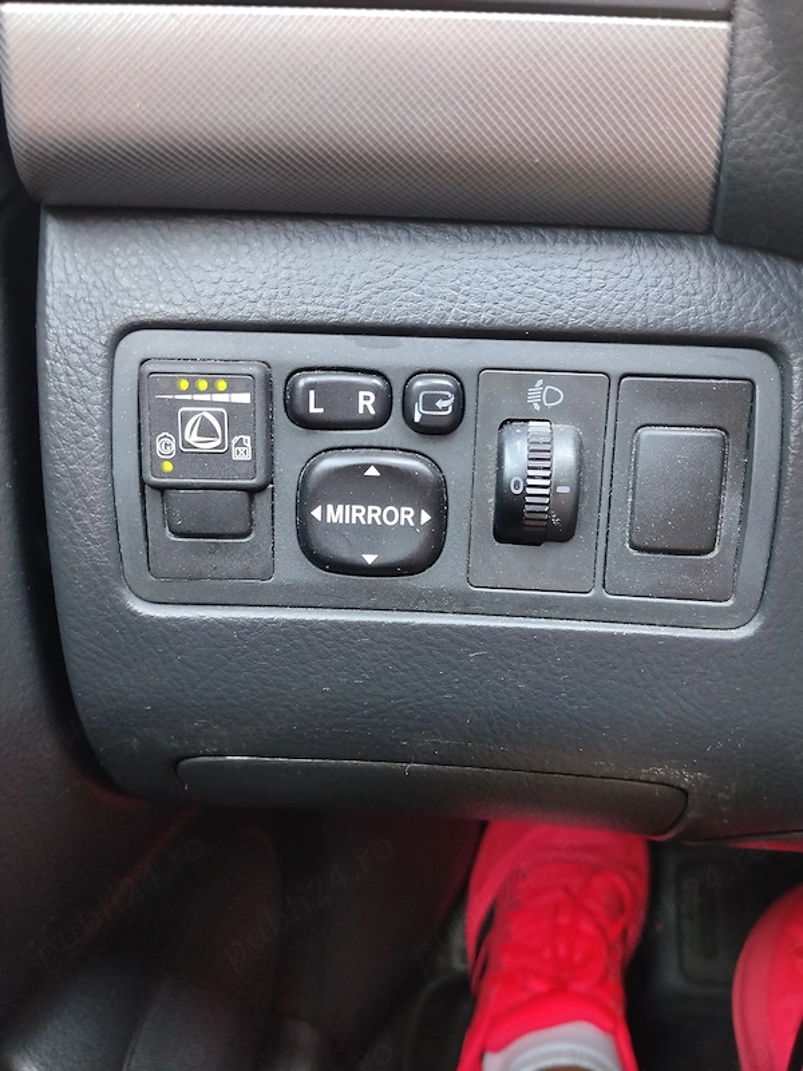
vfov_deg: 61.7
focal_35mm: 29
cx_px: 402
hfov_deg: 48.2
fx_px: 897
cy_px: 536
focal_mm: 4.22
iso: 80
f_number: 1.8
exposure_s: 1/33.3
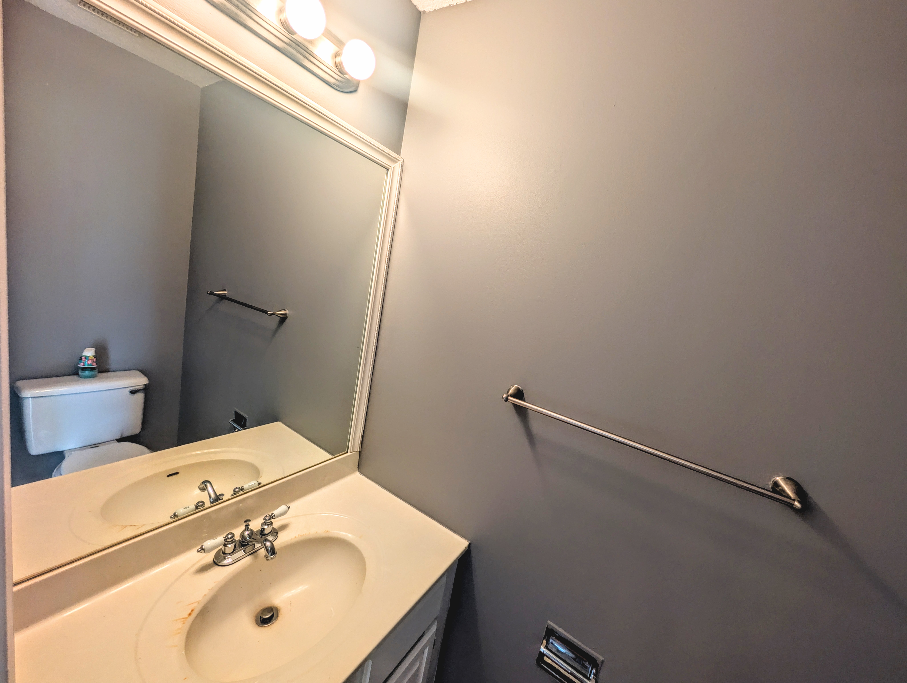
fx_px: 315
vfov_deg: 94.6
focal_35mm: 12
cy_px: 342
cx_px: 454
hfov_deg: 110.5
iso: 73
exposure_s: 1/60
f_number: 1.7
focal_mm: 2.02
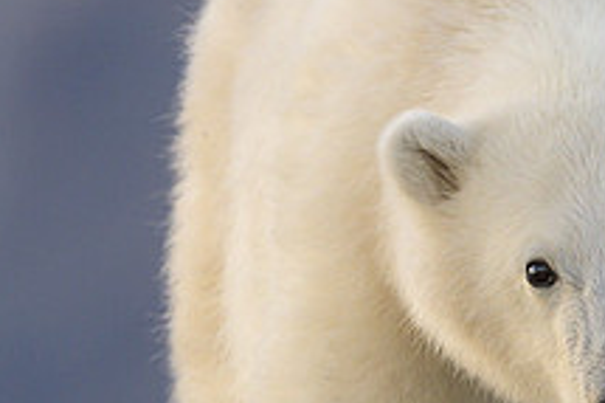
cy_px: 341
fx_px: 22653
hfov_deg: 1.5
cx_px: 425
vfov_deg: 1.0
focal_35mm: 1349
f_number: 6.3
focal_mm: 500
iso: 2500
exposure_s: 1/1250
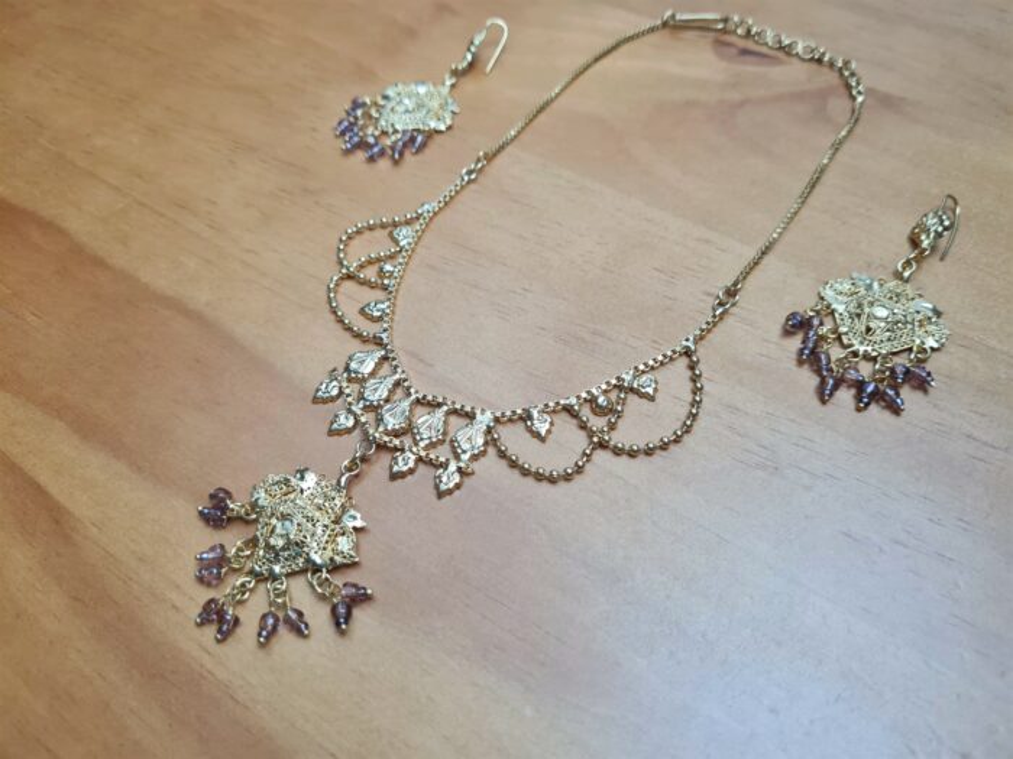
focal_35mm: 26
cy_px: 380
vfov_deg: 53.1
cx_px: 506
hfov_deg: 67.3
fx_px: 761
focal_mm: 5.4
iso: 250
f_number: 1.8
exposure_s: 1/120
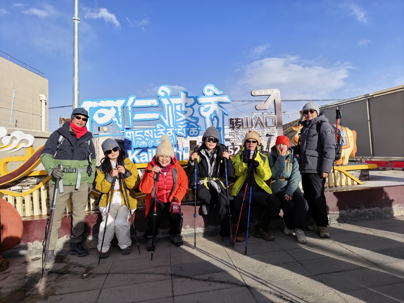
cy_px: 152
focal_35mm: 24
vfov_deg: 56.8
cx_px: 202
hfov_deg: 71.6
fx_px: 280
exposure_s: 1/6173
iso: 50
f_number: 2
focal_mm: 6.98
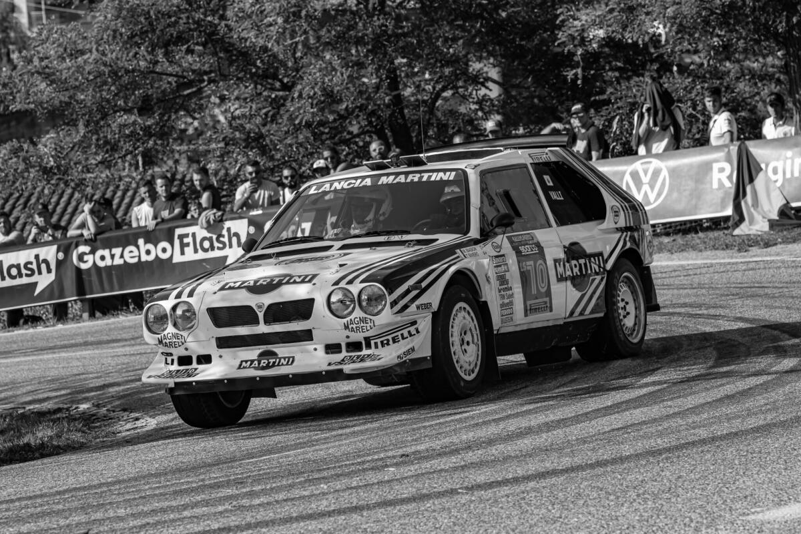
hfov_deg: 13.7
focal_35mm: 150
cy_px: 267
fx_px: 3337
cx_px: 400
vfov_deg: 9.1
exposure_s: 1/2000
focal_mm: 100
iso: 400
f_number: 6.3
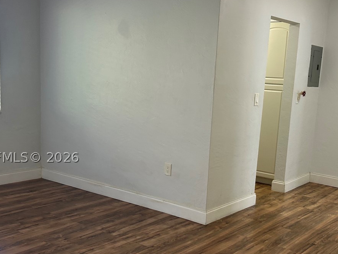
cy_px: 157
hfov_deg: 40.3
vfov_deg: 30.8
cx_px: 196
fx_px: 459
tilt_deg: -10.9
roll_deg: -3.9
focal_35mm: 47
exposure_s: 1/121
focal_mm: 5.7
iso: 100
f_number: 1.5
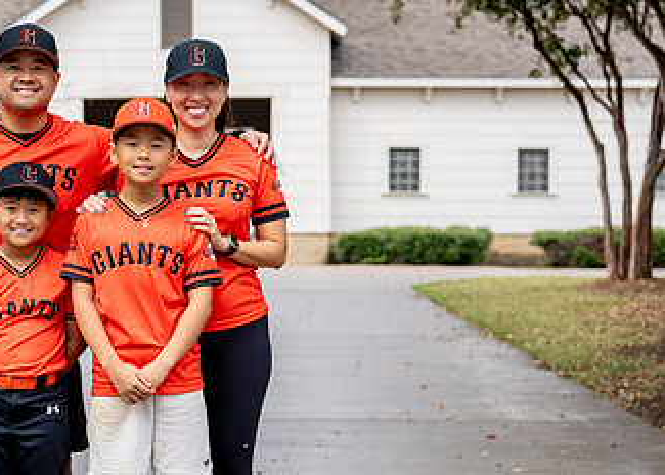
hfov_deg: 18.5
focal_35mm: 107
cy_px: 290
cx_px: 106
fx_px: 2020
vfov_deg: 13.4
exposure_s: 1/1250
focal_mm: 50
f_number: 2.8
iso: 250
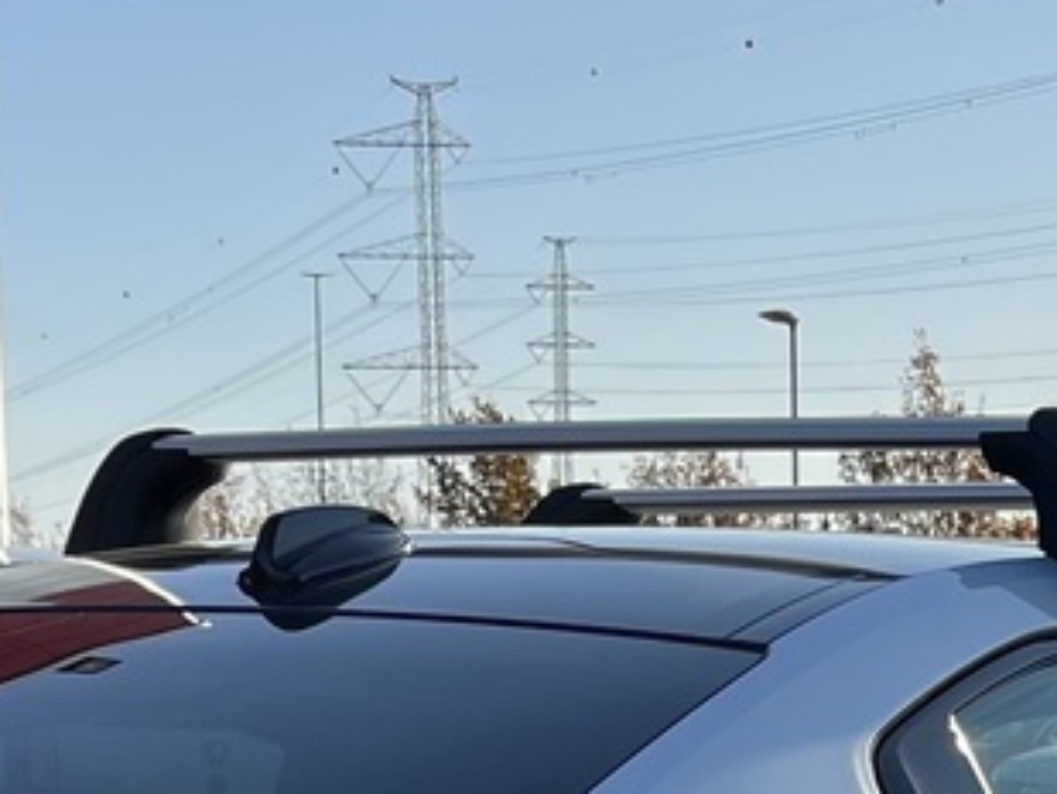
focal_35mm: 121
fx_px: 3696
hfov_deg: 16.3
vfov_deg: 11.0
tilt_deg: -13.8
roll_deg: +1.7
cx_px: 530
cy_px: 1632
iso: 50
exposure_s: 1/2062
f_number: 1.6
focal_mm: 5.1
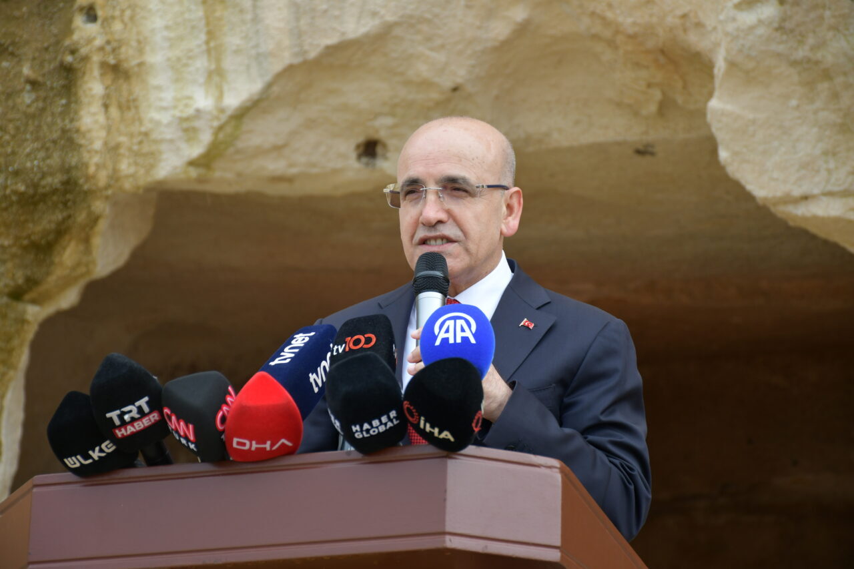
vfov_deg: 10.2
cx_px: 427
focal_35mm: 135
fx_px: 3202
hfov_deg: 15.2
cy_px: 284
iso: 200
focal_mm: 90
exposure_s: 1/250
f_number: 5.6
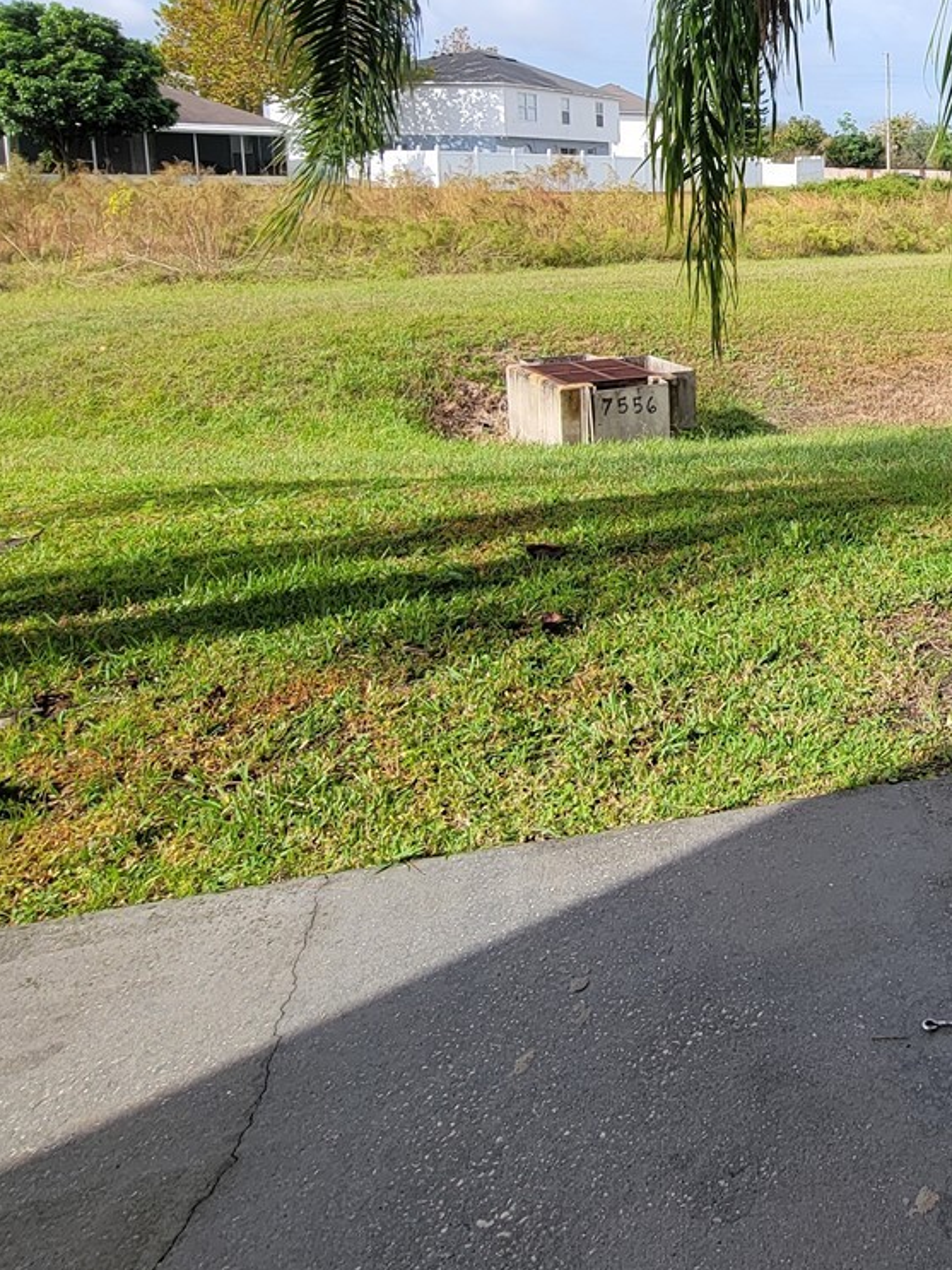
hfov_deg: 41.3
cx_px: 1008
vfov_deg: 60.4
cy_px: 338
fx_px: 1027
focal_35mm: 28
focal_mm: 2.2
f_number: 2.2
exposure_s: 1/1063
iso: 50
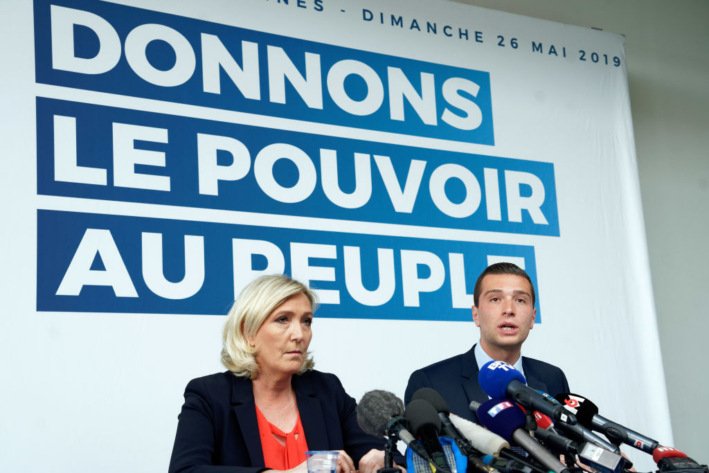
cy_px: 236
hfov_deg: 37.5
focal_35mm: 53
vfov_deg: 25.5
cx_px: 354
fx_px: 1044
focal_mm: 53
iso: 1600
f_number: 5.6
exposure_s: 1/200
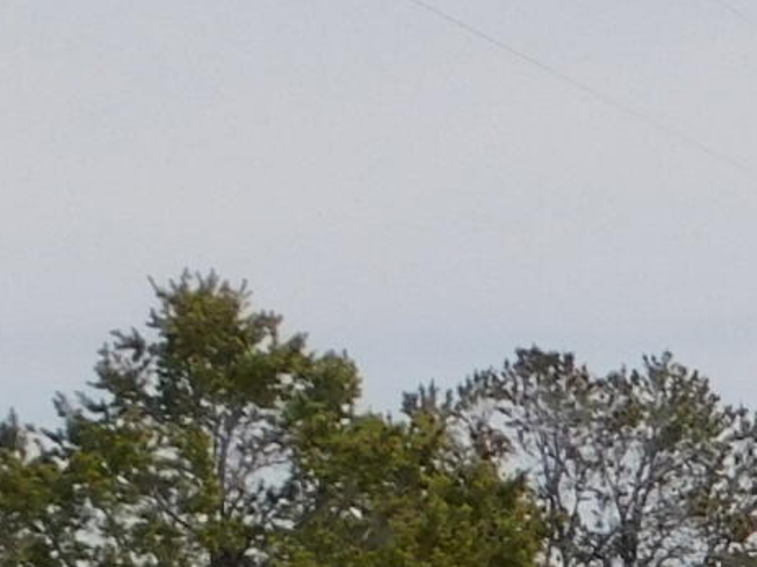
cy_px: 1144
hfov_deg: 11.7
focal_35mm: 149
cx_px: 1591
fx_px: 3258
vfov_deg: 9.3
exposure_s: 1/800
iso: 125
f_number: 6
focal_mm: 4
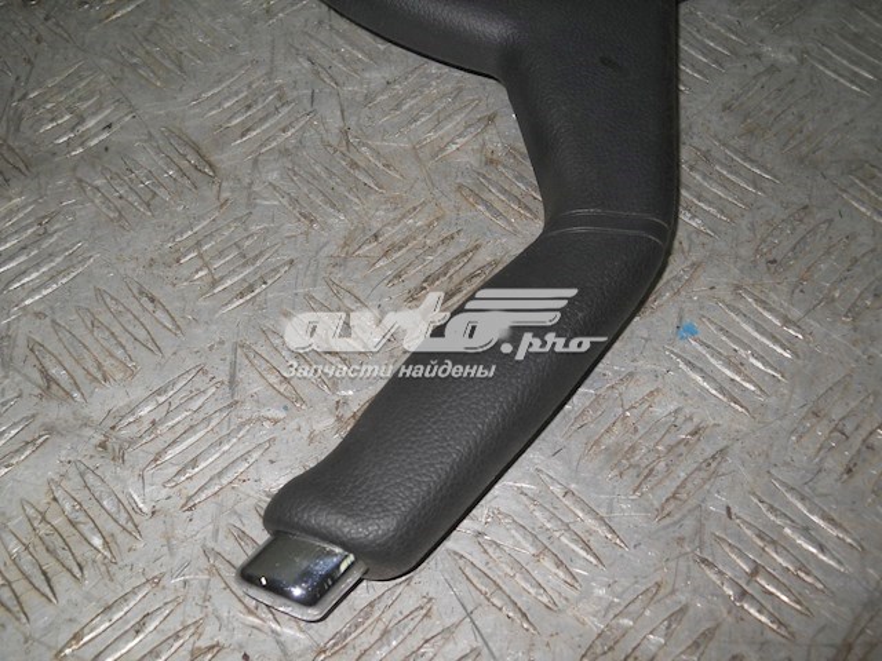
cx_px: 441
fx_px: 1045
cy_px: 330
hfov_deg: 45.8
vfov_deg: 35.1
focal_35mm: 41
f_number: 5.5
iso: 80
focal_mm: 6.72
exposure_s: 1/30
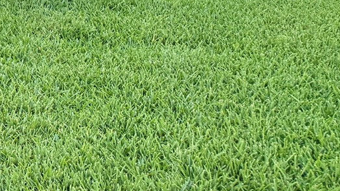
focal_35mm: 102
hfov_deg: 16.6
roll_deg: +1.1
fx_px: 919
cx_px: -310
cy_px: -163
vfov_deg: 11.0
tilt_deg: -1.0
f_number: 1.78
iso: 100
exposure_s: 1/943
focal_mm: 6.76
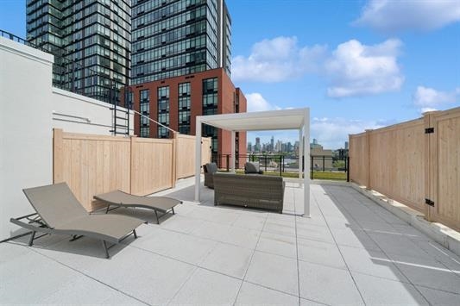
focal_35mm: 12
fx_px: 153
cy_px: 153
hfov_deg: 112.6
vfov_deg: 90.0
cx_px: 230
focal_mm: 12
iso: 200
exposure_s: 1/800
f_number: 11
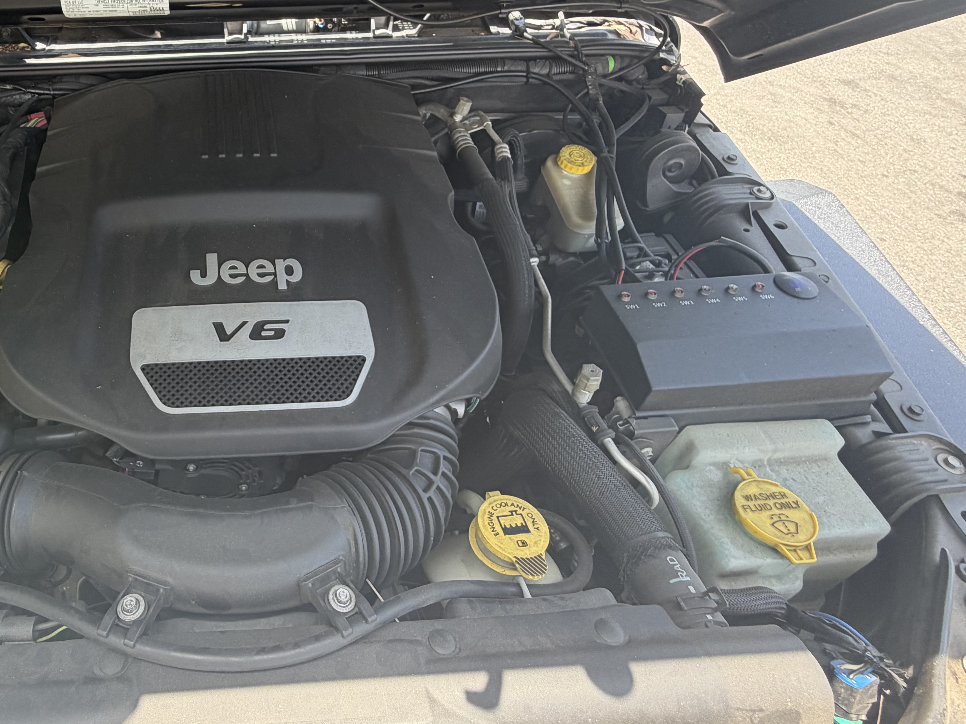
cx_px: 253
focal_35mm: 23
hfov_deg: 69.5
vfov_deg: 57.9
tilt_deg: -46.1
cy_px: 259
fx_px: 642
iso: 80
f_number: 2.2
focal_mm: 2.22
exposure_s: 1/121
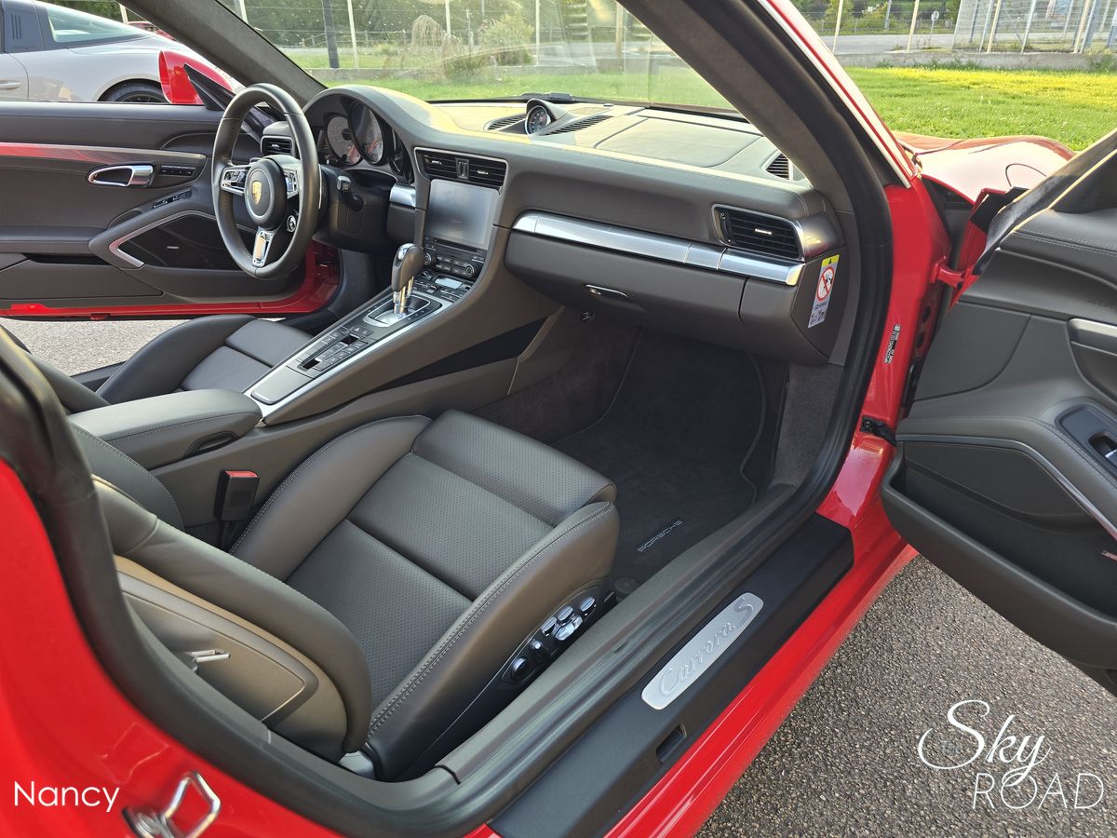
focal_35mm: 23
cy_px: 419
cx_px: 558
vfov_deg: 58.9
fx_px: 742
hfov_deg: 73.9
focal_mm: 6.3
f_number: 1.7
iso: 50
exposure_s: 1/180
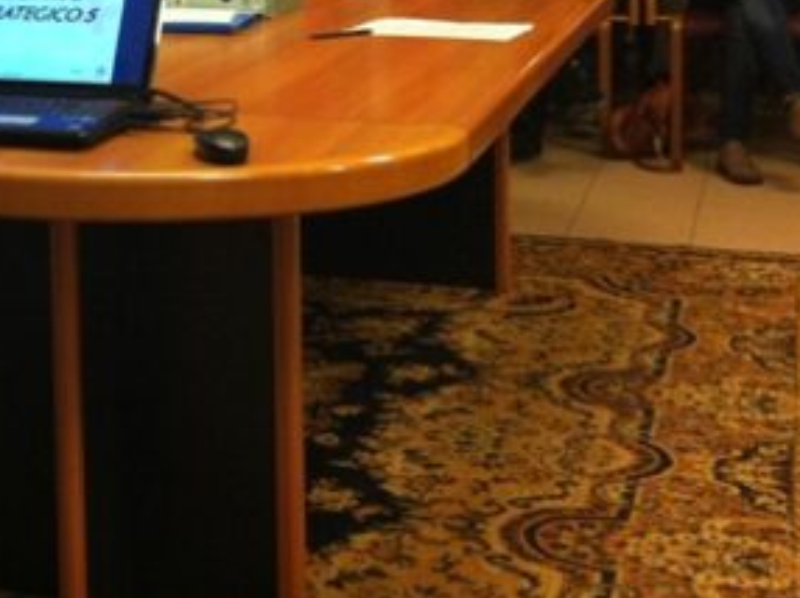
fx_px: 2171
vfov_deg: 15.2
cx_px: -109
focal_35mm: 94
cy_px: -89
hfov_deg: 19.8
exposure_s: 1/15
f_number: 2.8
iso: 200
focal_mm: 3.85
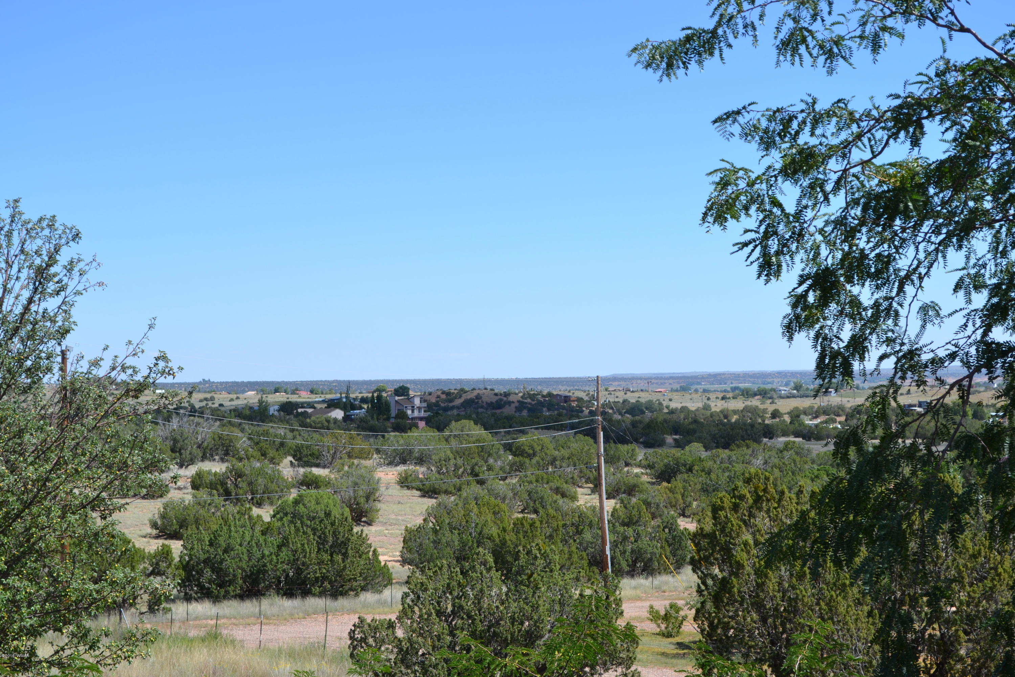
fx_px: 2030
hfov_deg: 28.1
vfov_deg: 18.9
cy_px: 338
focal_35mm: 72
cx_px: 508
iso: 100
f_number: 8
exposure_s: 1/250
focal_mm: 48
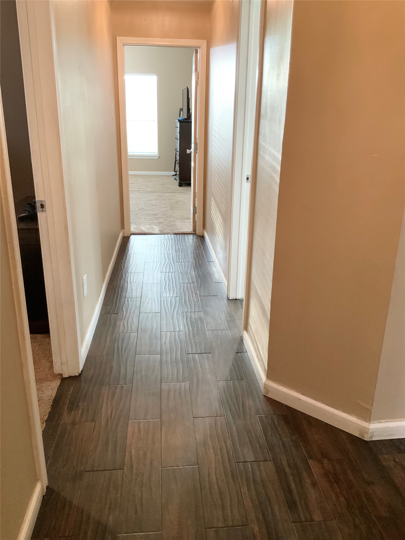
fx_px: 452
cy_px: 270
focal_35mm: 29
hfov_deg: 48.2
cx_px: 202
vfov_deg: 61.7
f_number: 1.8
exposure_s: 1/40
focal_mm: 3
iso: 200
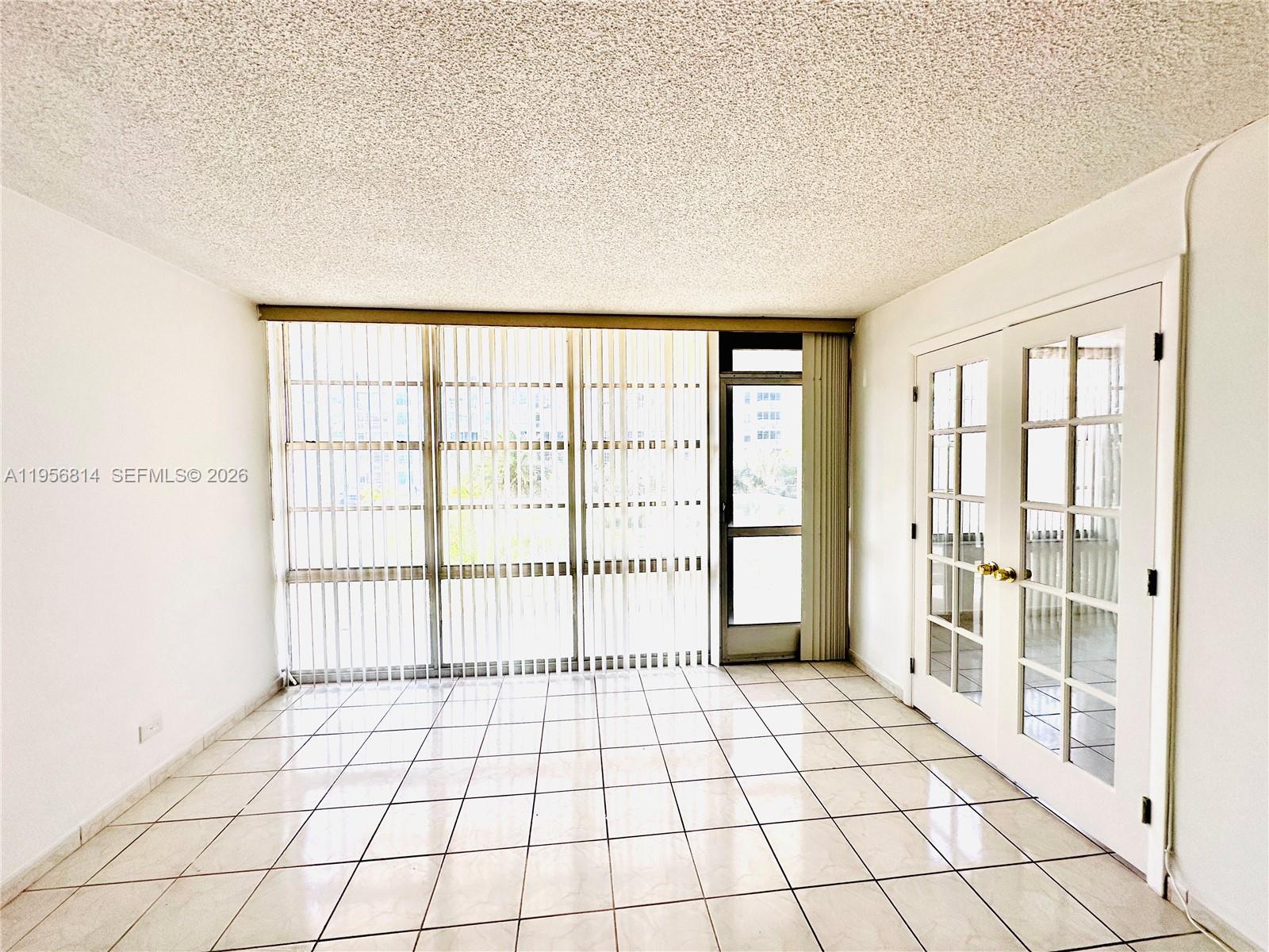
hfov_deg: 102.1
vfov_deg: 85.7
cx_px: 634
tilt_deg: -2.2
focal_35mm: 14
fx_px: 513
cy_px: 476
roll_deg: +0.5
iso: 40
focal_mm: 2.22
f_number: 2.2
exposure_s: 1/292
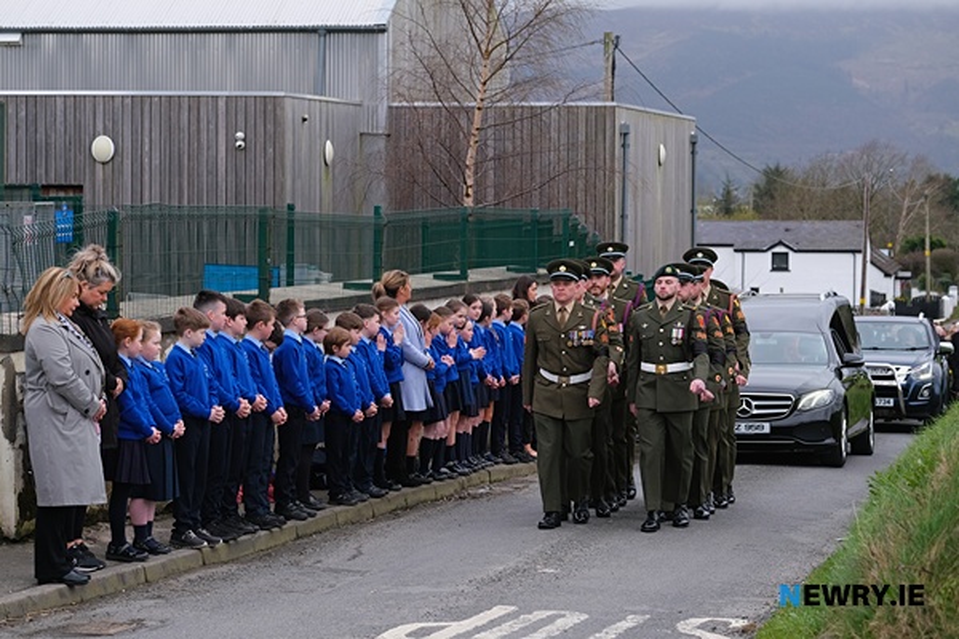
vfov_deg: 14.4
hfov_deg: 21.5
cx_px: 480
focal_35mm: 95
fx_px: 2530
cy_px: 320
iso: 640
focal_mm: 63.4
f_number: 4
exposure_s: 1/420
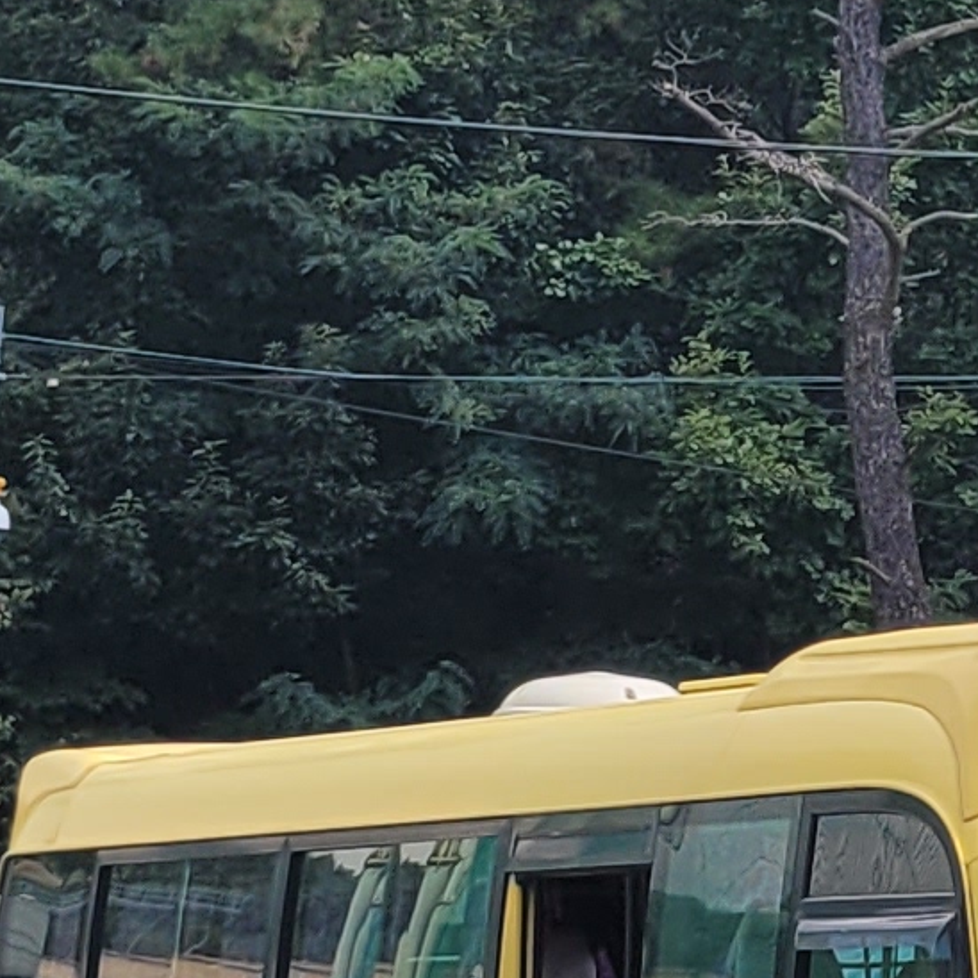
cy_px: 651
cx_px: 2482
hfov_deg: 9.1
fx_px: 5402
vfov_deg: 10.3
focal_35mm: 169
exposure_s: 1/1686
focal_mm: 5.4
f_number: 1.8
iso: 40
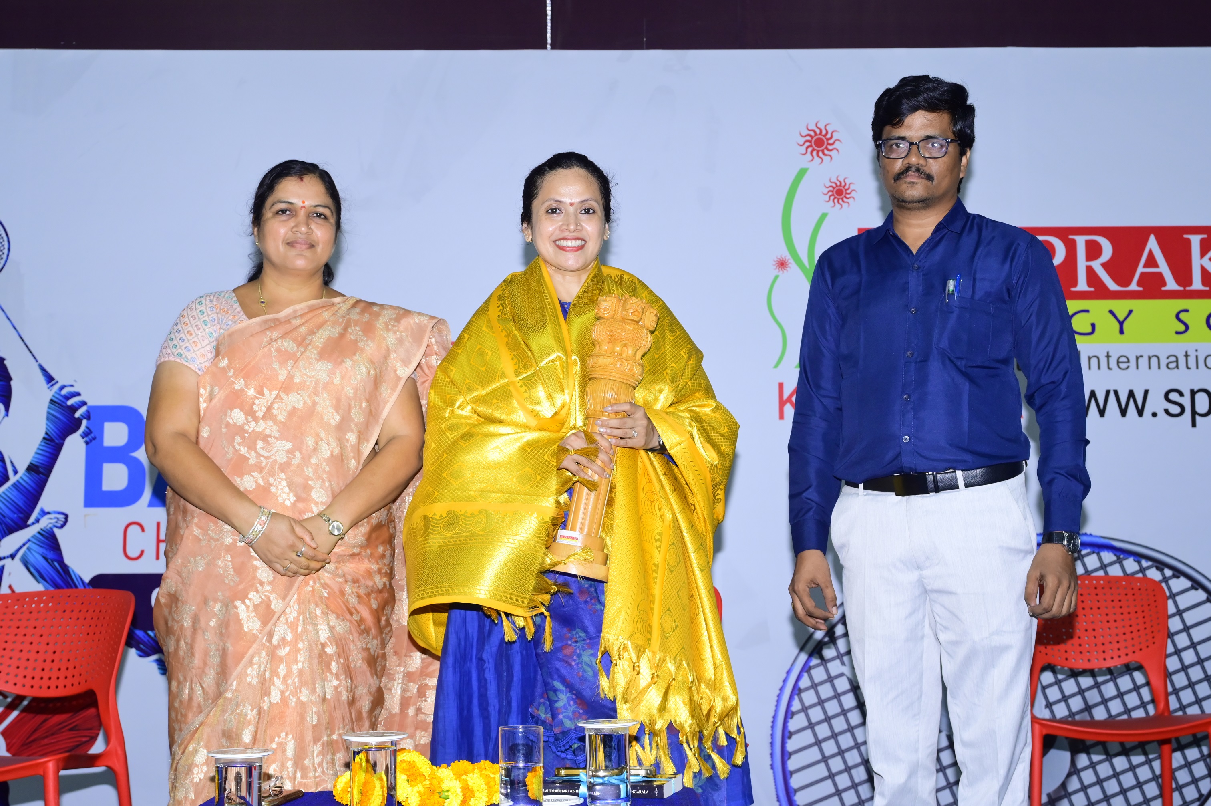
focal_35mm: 49
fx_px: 1647
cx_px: 606
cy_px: 403
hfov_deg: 40.4
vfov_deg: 27.5
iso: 1250
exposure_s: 1/200
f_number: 6.3
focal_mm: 49
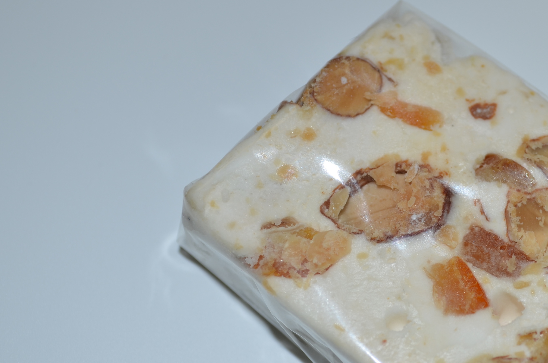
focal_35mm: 95
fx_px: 1442
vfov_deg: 14.3
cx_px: 436
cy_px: 214
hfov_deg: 21.3
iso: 100
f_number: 5
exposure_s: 1/60
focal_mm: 35
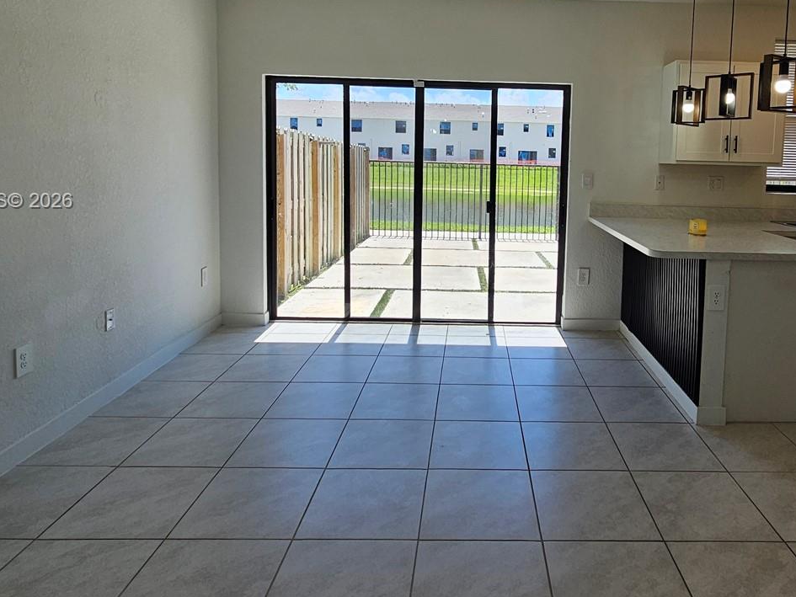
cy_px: 202
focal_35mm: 22
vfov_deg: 59.8
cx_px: 484
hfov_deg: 75.4
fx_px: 506
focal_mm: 2.2
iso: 50
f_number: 2.2
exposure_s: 1/324
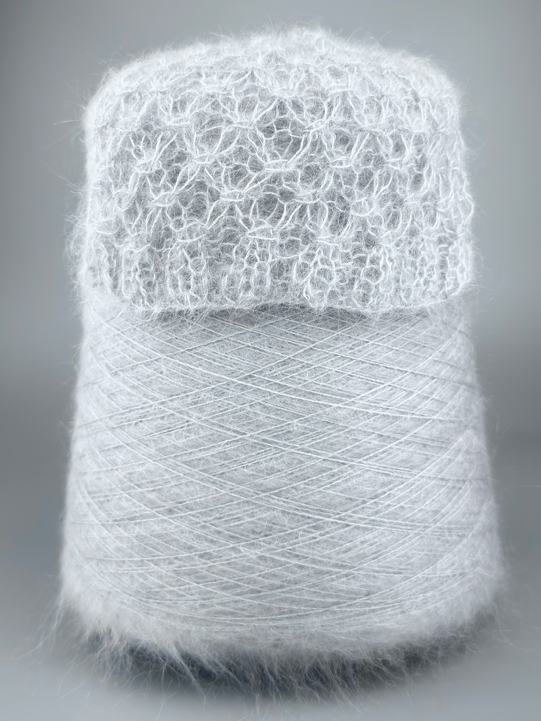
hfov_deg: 56.8
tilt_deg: -4.3
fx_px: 500
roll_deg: -0.7
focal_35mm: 24
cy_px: 360
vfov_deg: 71.6
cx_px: 270
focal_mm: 6.76
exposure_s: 1/1148
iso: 64
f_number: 1.78
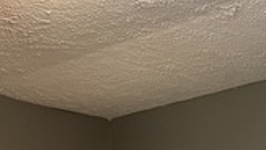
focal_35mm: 128
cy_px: 439
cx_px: 147
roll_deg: +1.2
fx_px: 904
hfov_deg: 16.7
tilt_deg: -6.6
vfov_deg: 8.2
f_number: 1.78
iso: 200
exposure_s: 1/120
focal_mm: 6.76
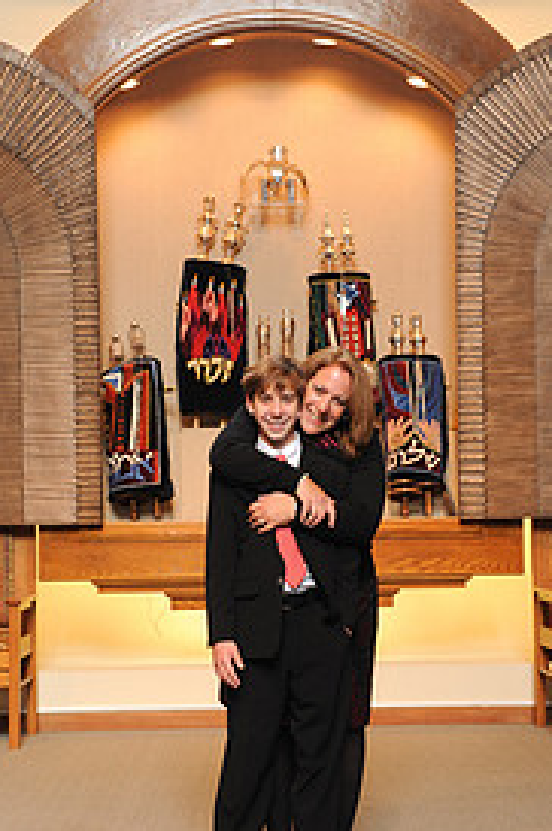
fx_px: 1706
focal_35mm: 74
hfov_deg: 18.4
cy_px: 503
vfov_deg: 27.3
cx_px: 296
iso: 500
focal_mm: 45
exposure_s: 1/50
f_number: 5
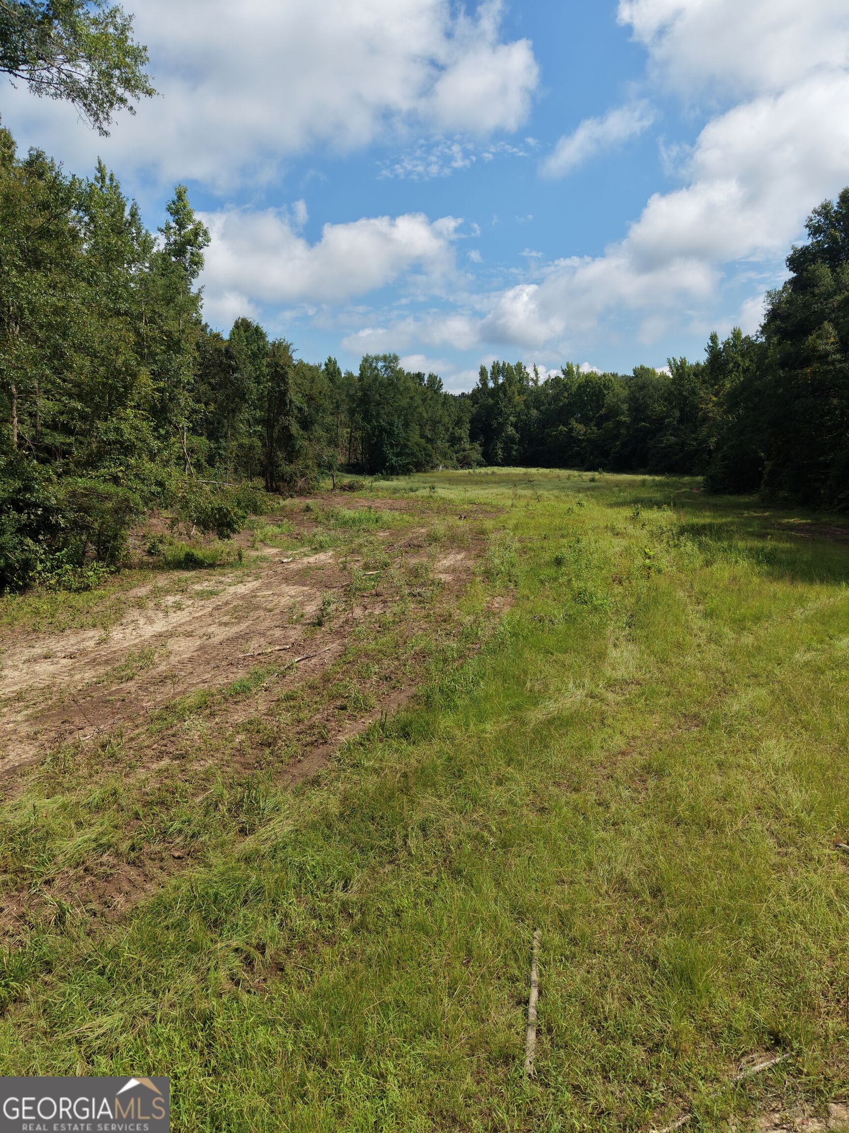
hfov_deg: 56.8
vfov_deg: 71.6
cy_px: 566
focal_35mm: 24
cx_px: 424
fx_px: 785
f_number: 1.8
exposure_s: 1/6000
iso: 240
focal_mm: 8.67
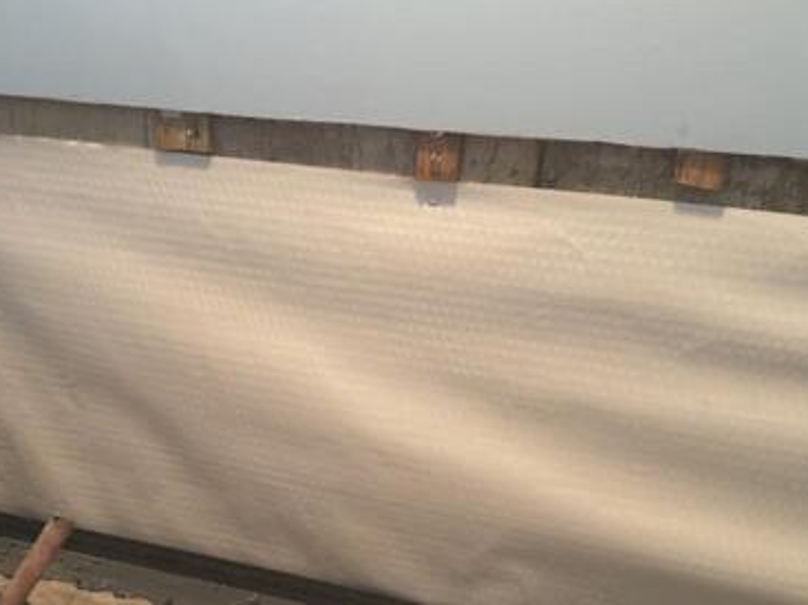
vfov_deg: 34.1
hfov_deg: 44.5
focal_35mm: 42
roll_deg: -0.7
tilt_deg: -24.9
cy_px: 393
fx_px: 980
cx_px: 307
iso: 250
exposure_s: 1/60
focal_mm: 6.76
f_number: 1.78
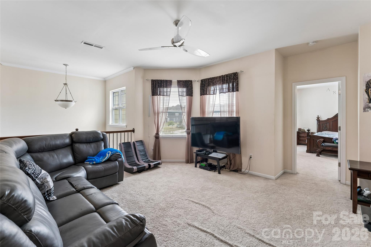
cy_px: 124
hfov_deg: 96.7
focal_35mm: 16
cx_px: 186
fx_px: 165
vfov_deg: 73.7
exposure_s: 1/5
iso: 400
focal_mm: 16
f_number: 13
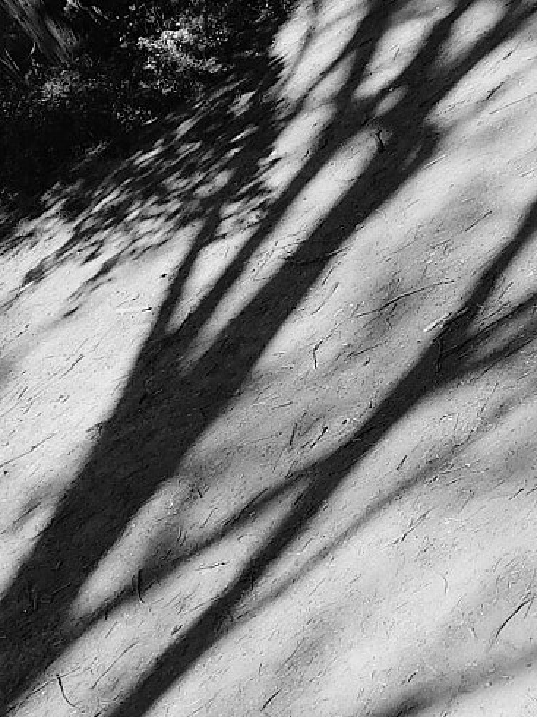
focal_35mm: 98
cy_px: 335
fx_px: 2029
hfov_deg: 15.0
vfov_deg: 20.0
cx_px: 361
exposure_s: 1/400
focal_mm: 5.3
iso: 125
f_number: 3.2
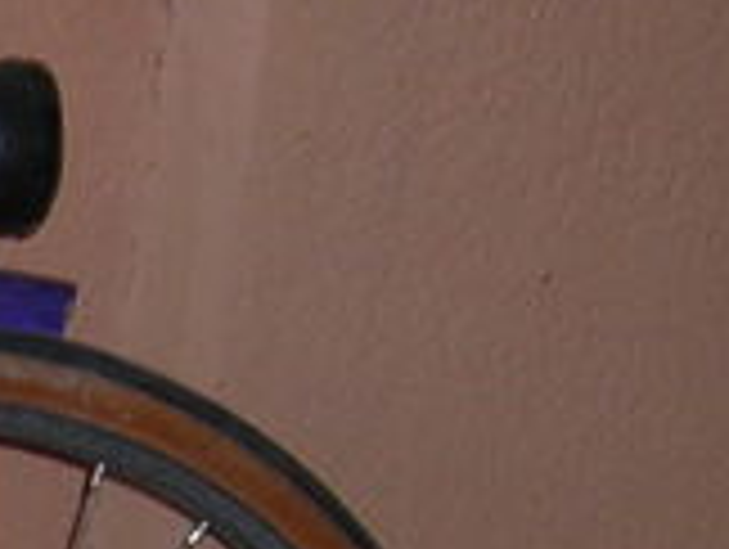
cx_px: -1328
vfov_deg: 6.3
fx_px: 4935
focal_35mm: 234
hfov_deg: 7.6
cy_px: 590
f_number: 3.2
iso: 50
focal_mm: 6.3
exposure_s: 1/60.1
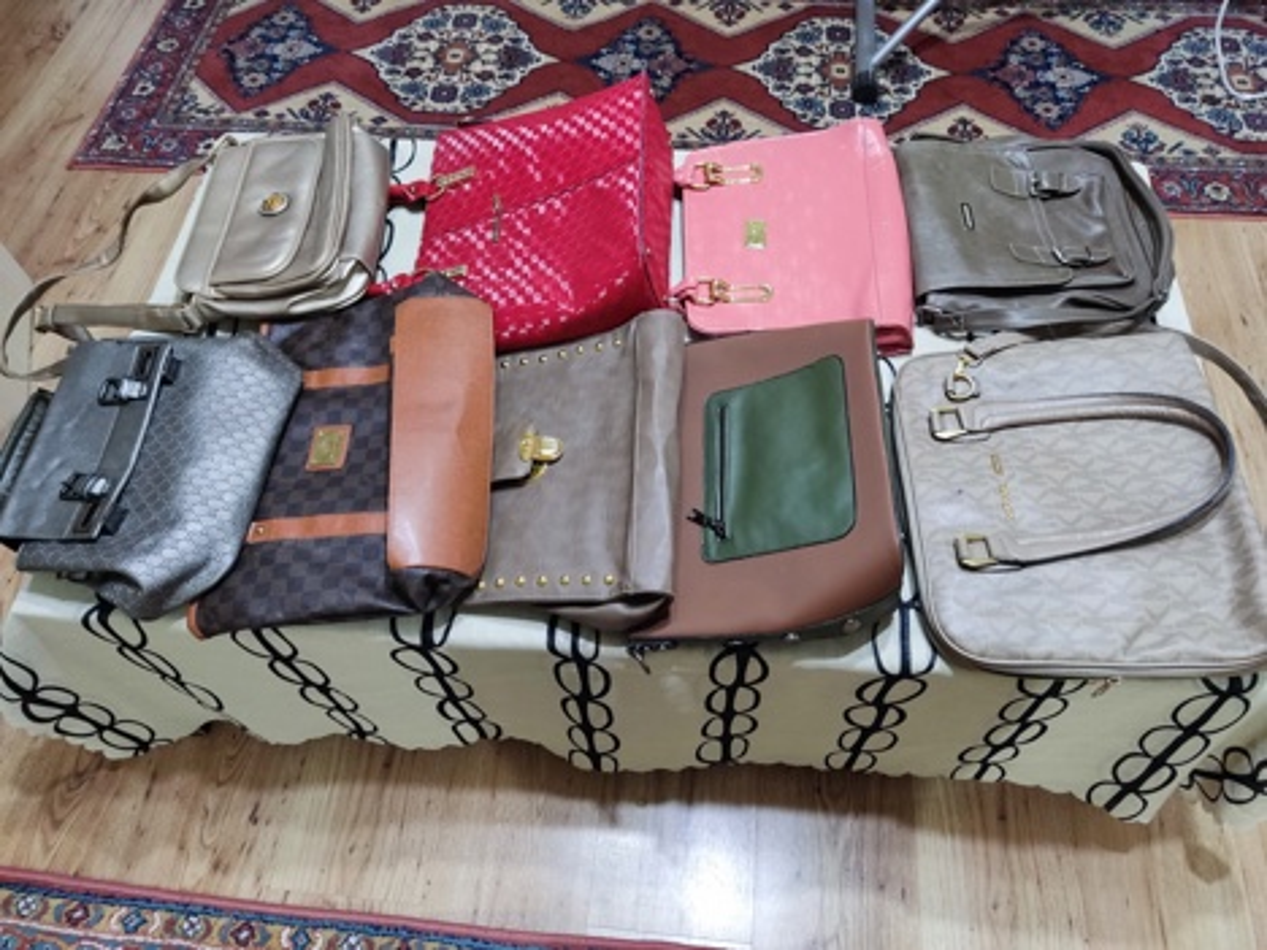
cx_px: 634
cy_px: 475
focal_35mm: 25
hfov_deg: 69.4
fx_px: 915
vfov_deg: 54.9
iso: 701
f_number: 1.79
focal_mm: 4.71
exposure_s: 1/30
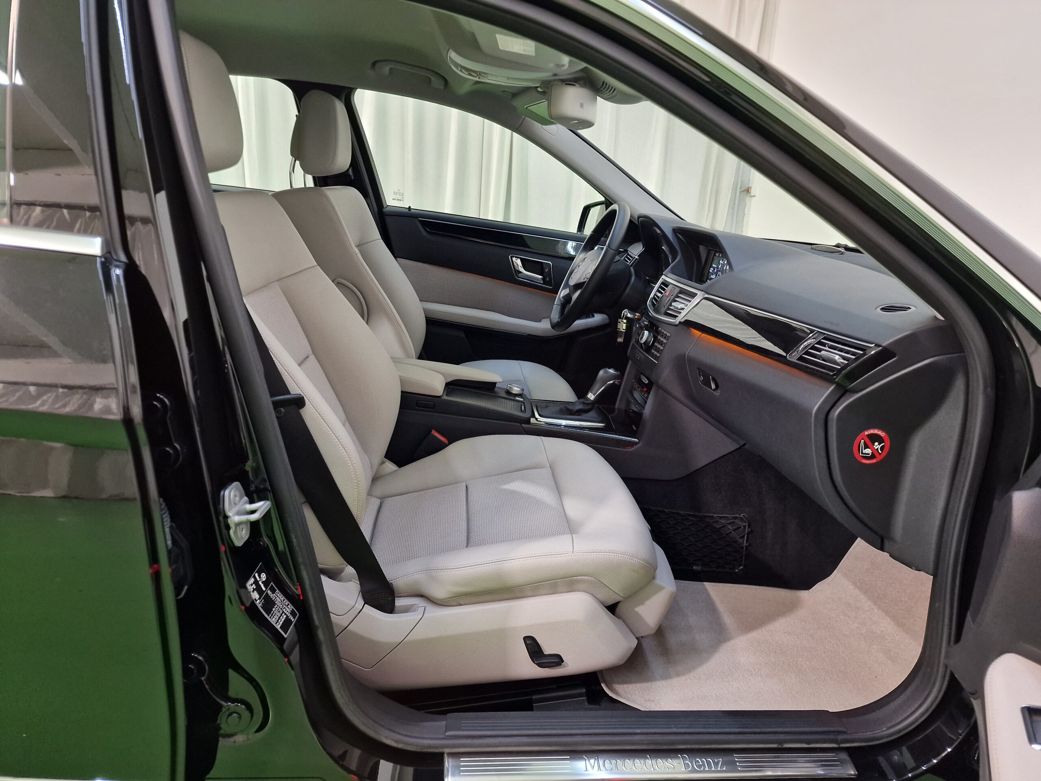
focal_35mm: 23
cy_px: 390
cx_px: 520
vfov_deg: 58.9
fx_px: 692
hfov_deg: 73.9
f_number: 1.8
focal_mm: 6.4
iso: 200
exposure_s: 1/50
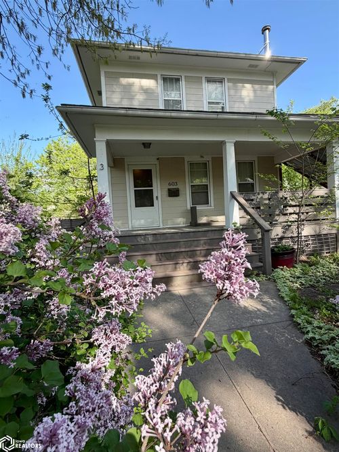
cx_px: 170
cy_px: 226
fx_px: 183
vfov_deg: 102.1
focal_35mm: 14
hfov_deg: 85.7
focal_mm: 2.22
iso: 64
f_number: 2.2
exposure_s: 1/502
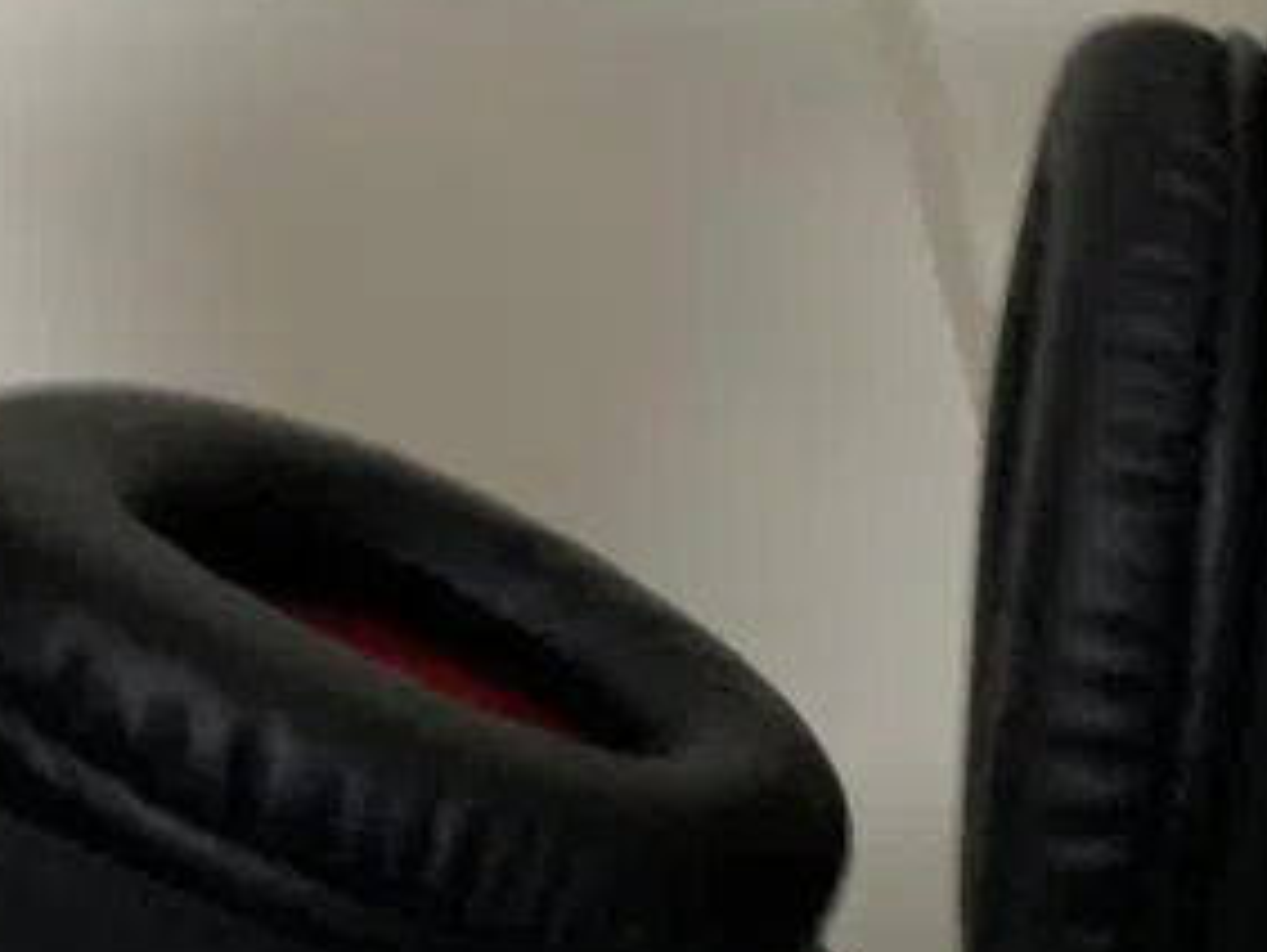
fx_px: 2161
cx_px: 508
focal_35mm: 59
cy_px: 440
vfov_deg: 24.8
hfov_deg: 32.6
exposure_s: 1/60
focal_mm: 4.25
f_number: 1.8
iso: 320
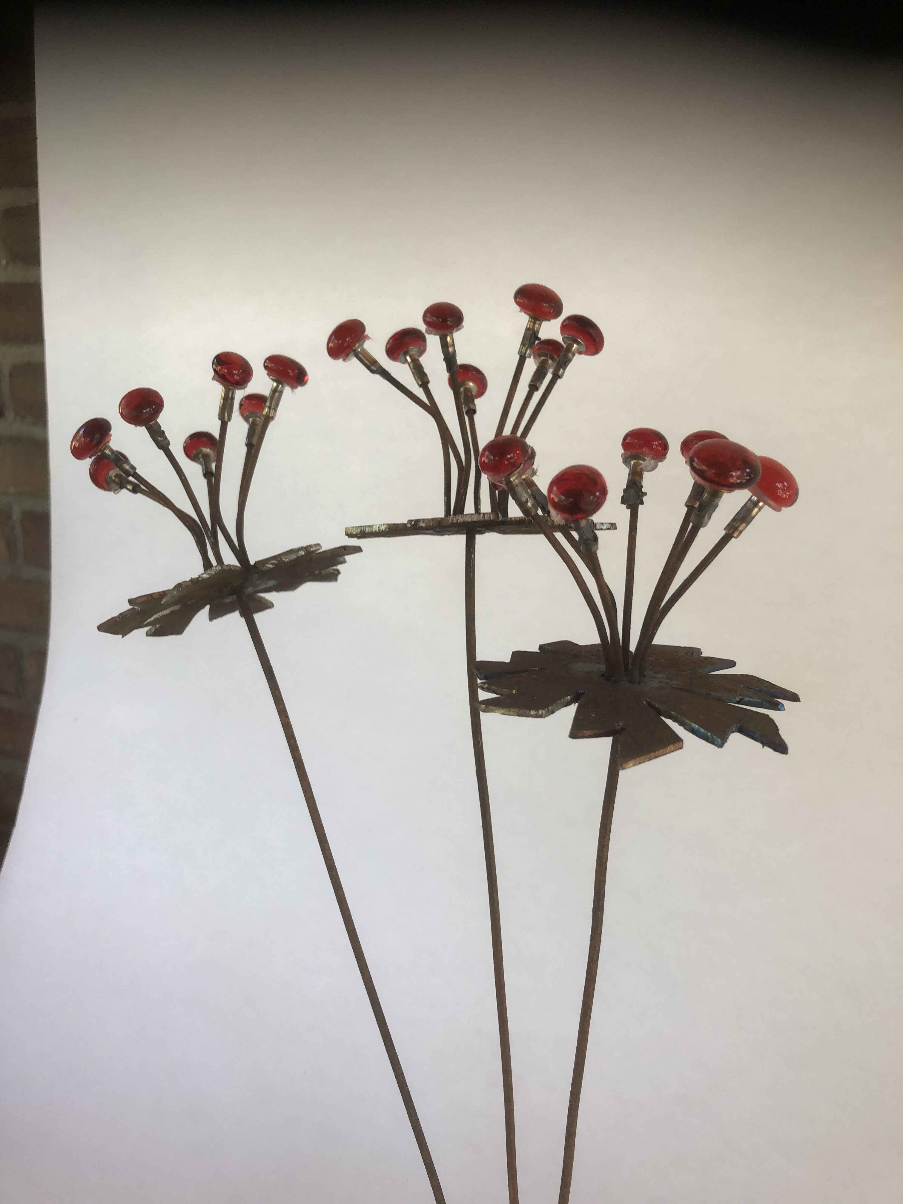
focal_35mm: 28
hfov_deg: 49.7
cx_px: 452
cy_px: 602
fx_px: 974
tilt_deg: -11.7
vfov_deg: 63.4
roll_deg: +0.9
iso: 32
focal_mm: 3.99
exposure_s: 1/120
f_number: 1.8
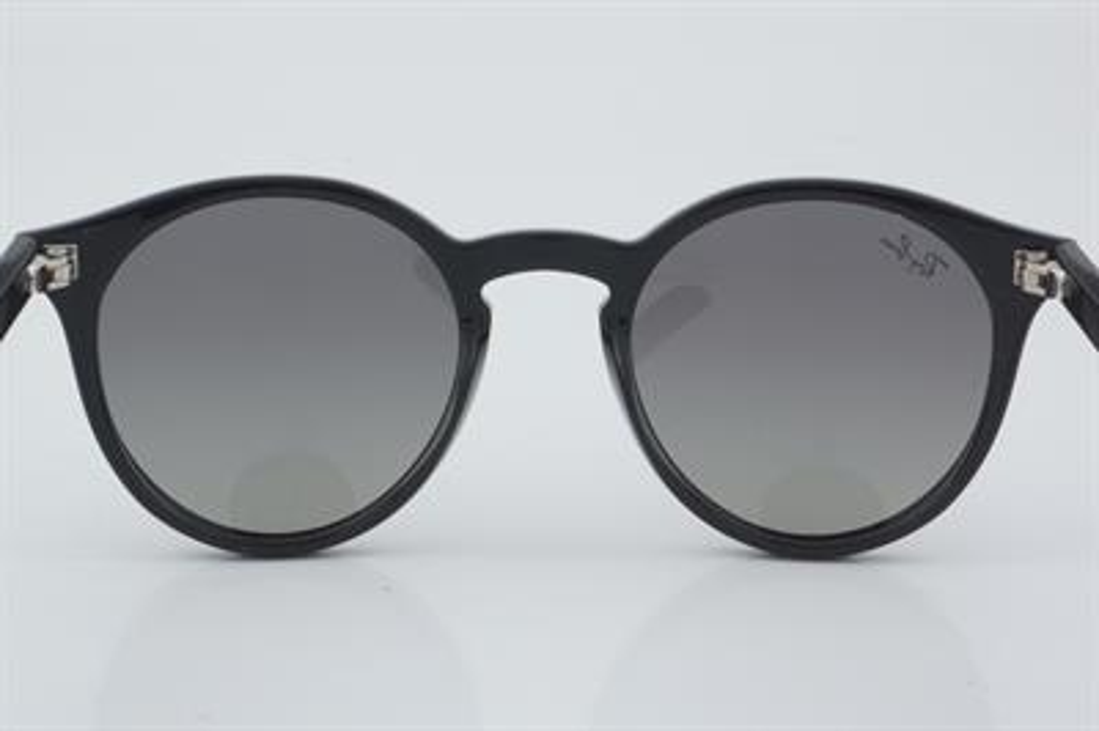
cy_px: 366
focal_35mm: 82
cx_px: 550
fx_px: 2516
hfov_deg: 24.6
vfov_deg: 16.5
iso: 100
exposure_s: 1/4
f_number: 29
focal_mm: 55
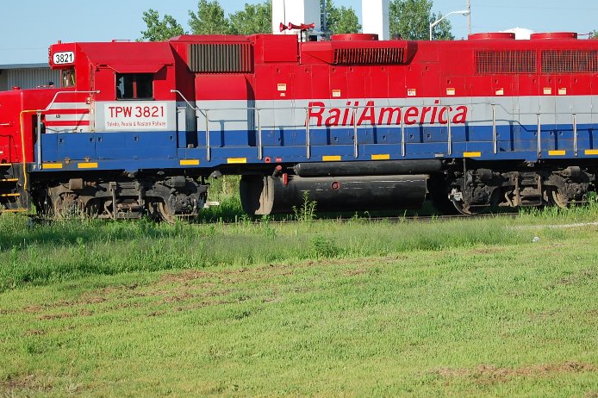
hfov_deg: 16.8
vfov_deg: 11.2
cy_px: 206
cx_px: 296
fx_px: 2021
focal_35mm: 122
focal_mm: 55
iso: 200
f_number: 4
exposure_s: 1/1000
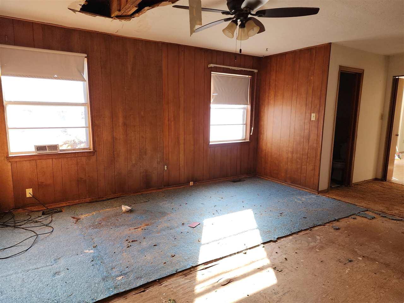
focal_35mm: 23
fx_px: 268
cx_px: 202
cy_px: 152
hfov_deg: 73.9
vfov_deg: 58.9
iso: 25
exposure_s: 1/60
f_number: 1.8
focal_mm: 6.4
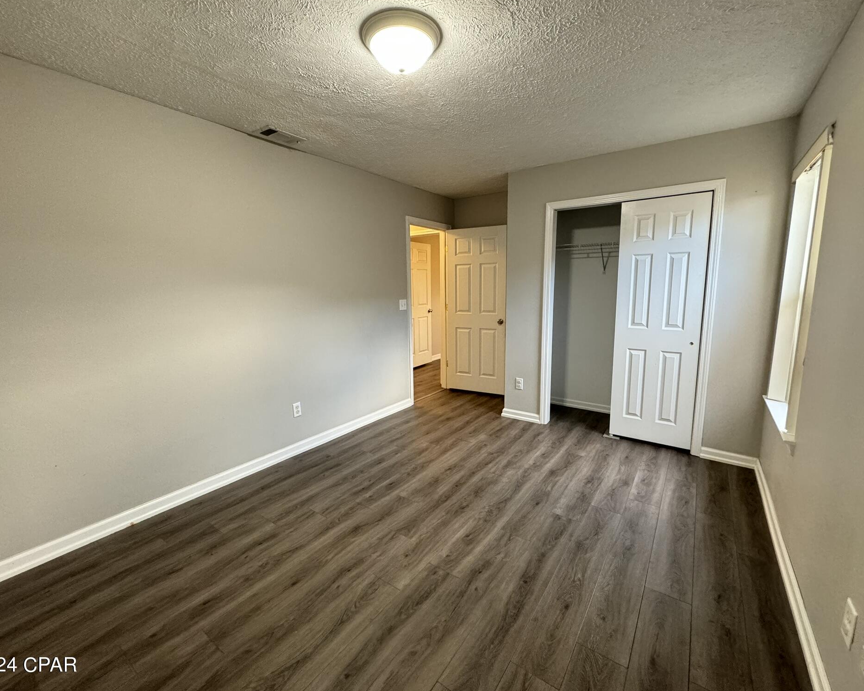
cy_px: 342
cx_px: 430
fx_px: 384
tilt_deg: -9.0
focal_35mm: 15
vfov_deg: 84.0
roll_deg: +0.5
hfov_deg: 96.8
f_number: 2.2
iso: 500
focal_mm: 2.22
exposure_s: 1/60
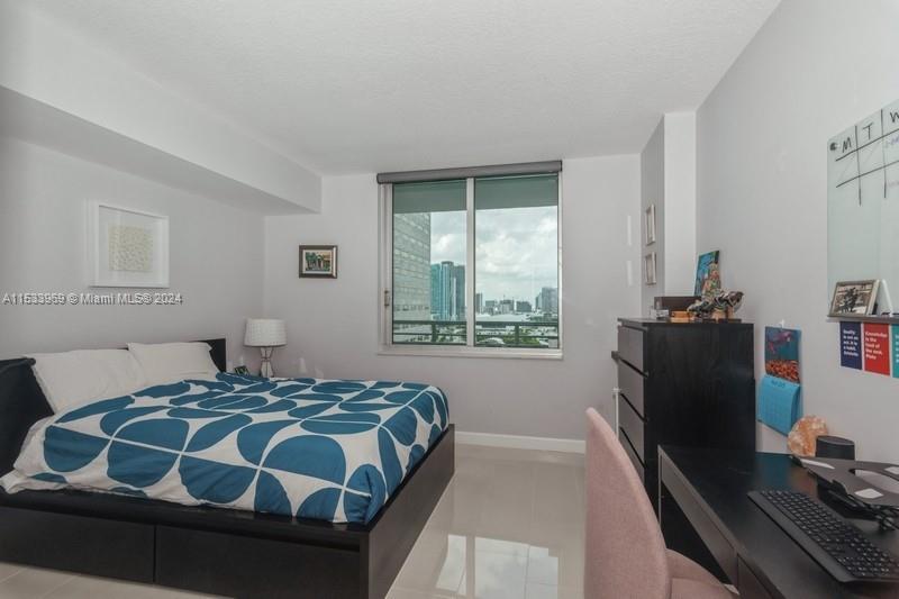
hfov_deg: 93.3
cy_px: 300
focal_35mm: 17
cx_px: 450
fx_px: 424
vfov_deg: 70.4
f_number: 8
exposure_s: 1/250
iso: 200
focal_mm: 17
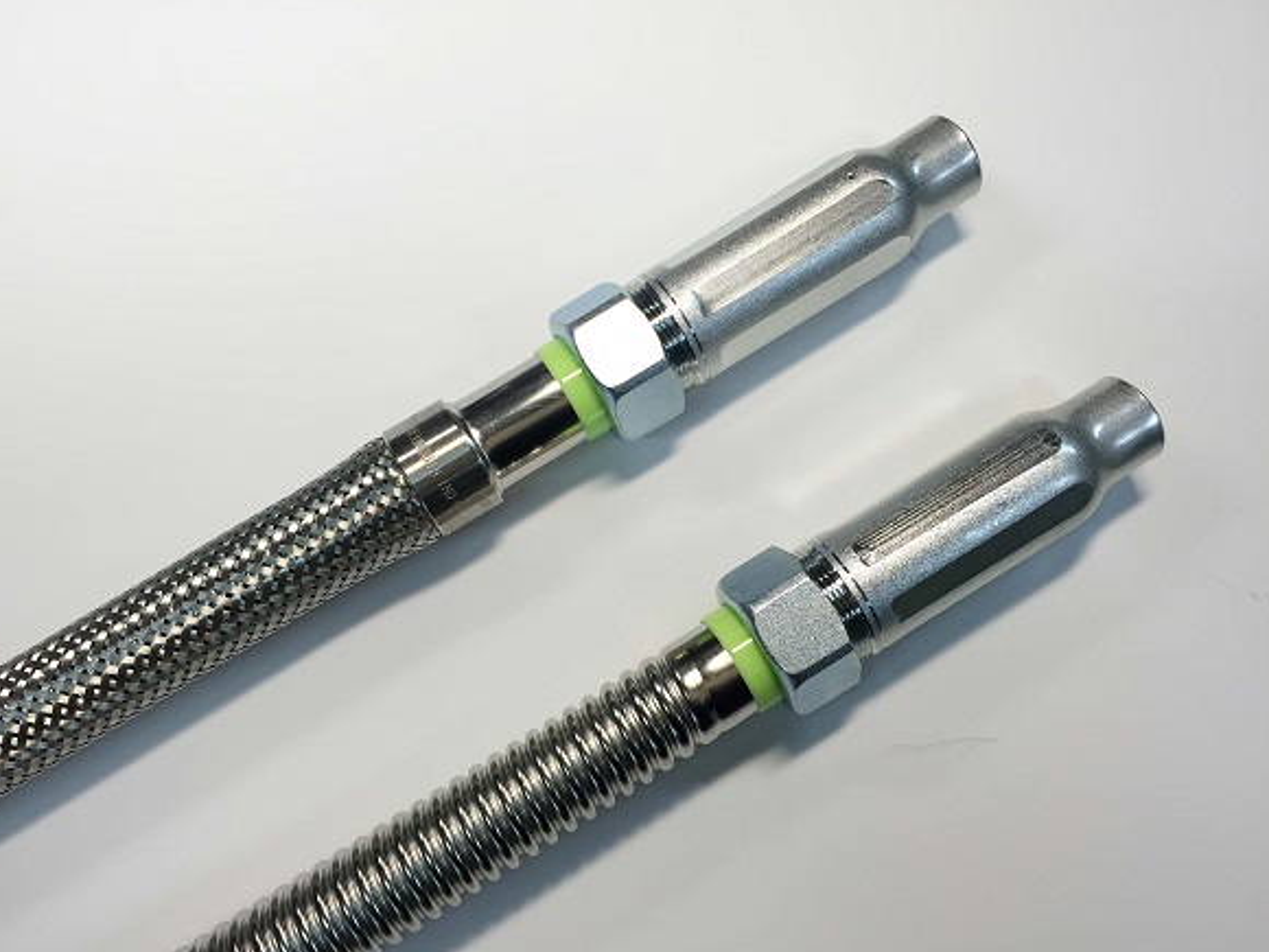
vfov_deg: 46.8
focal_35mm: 30
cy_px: 486
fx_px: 1100
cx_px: 621
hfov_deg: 60.0
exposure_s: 1/120
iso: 50
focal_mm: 4.15
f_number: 2.2
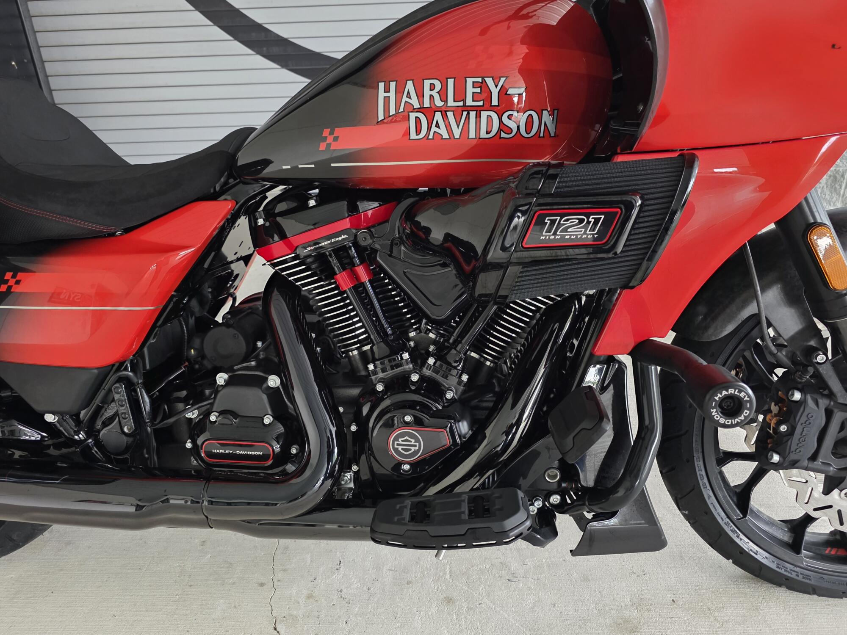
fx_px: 563
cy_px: 318
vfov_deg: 58.9
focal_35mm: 23
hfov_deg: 73.9
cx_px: 424
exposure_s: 1/120
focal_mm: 6.3
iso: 640
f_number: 1.7
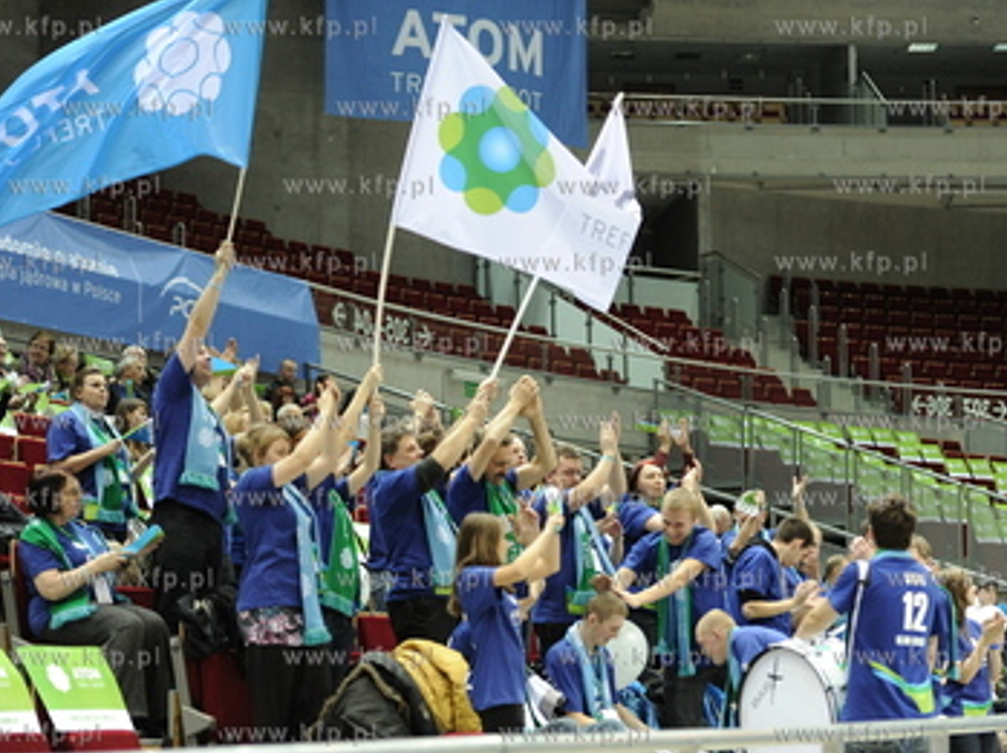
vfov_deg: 17.1
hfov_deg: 22.8
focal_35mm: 86
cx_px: 514
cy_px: 381
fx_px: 2499
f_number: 2.8
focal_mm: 78
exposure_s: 1/800
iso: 4000
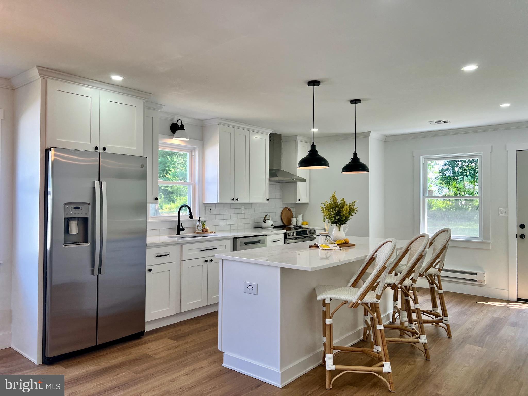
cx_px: 264
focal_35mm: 26
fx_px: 397
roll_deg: -0.7
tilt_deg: +0.1
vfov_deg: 53.1
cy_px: 198
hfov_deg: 67.3
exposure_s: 1/120
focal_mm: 5.7
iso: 32
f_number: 1.5
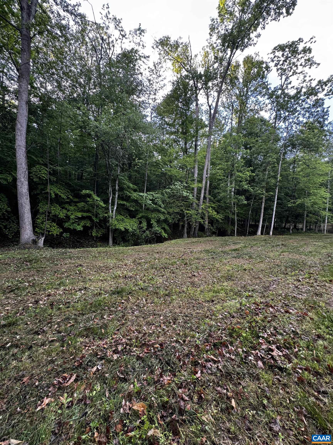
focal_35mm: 14
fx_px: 180
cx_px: 166
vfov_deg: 102.1
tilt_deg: -1.0
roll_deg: -3.6
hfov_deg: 85.7
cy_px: 222
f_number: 2.2
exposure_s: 1/99
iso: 125
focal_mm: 2.22
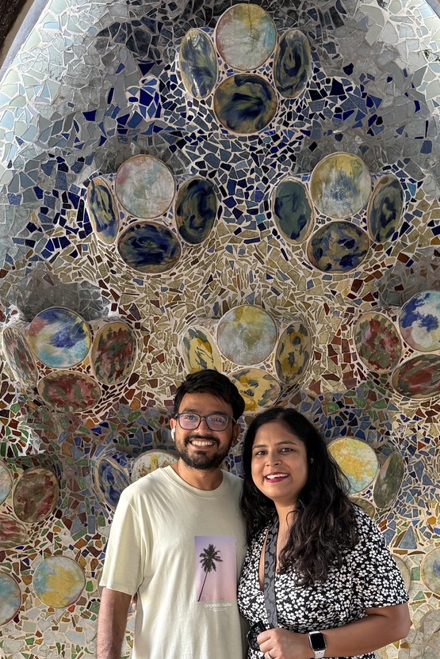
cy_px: 476
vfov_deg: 40.2
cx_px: 247
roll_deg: +1.4
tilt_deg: -1.2
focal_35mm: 48
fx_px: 880
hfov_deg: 28.1
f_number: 1.78
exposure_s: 1/98
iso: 200
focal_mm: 6.76
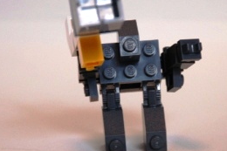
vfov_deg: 4.7
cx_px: 124
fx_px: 1827
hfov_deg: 7.1
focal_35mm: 290
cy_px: 95
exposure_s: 1/125
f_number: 5.6
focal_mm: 112
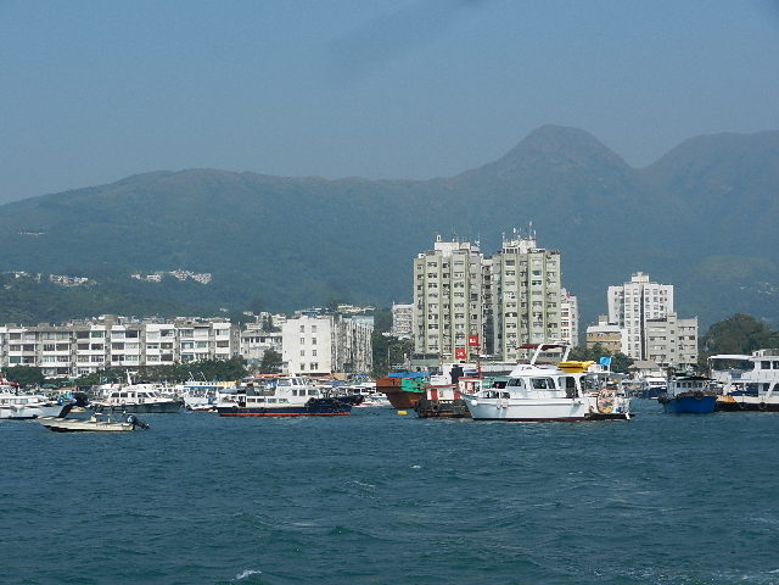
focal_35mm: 68
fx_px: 1530
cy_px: 292
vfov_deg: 21.6
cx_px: 390
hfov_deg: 28.6
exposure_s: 1/1600
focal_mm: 12.3
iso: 160
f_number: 4.6
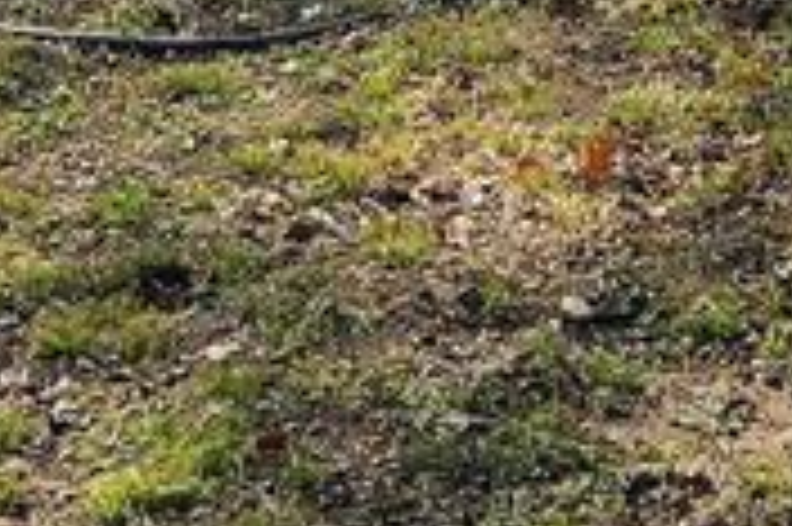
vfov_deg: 9.1
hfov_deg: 14.7
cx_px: 194
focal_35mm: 139
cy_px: -598
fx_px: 3055
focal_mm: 5.4
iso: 25
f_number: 1.8
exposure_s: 1/1384
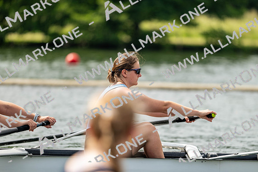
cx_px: 129
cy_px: 86
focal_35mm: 400
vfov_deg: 3.4
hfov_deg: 5.2
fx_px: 2867
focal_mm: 400
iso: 500
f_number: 4.5
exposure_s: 1/2500
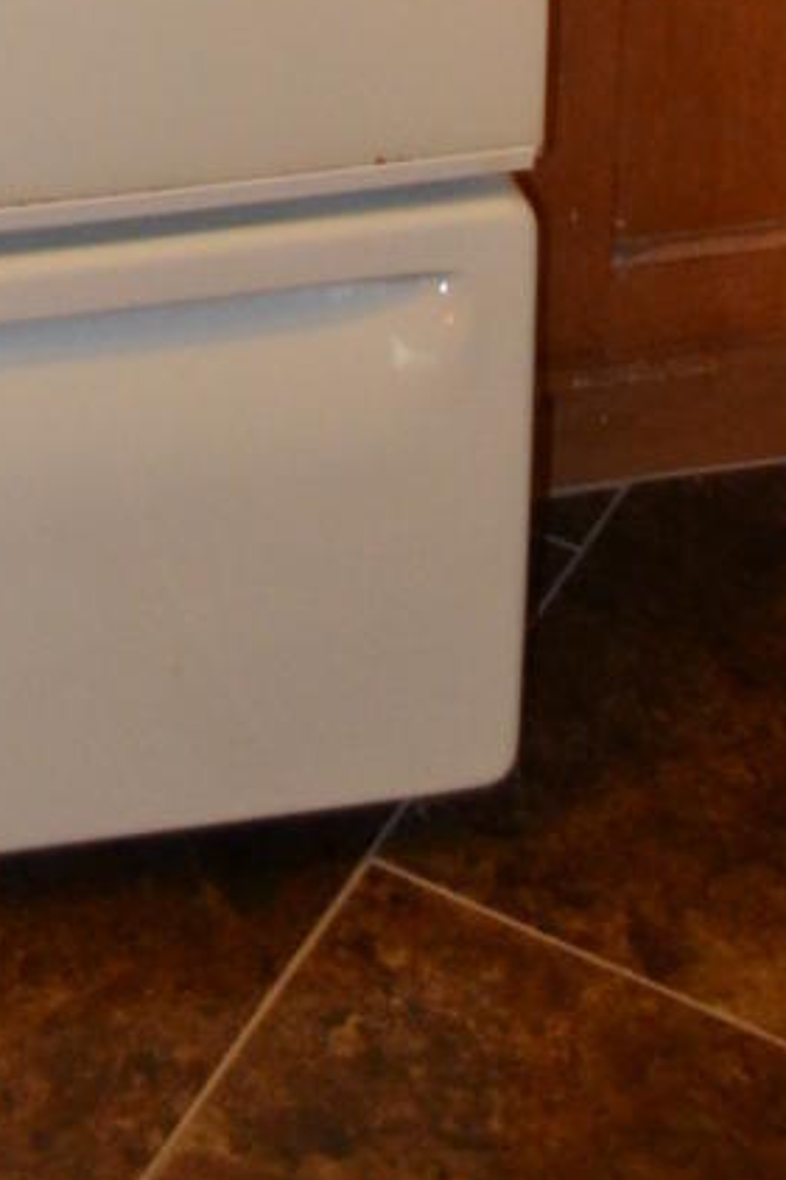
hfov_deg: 10.2
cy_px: -1493
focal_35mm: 128
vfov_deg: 12.9
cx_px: -547
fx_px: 4195
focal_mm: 18
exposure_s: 1/60
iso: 1250
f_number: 3.5
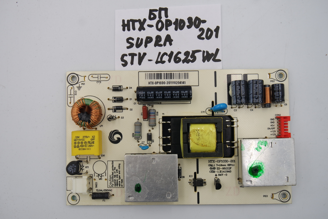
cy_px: 110
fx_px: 319
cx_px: 164
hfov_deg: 54.4
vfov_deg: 37.9
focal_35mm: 35
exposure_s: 1/100
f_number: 5.6
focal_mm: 13
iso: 160
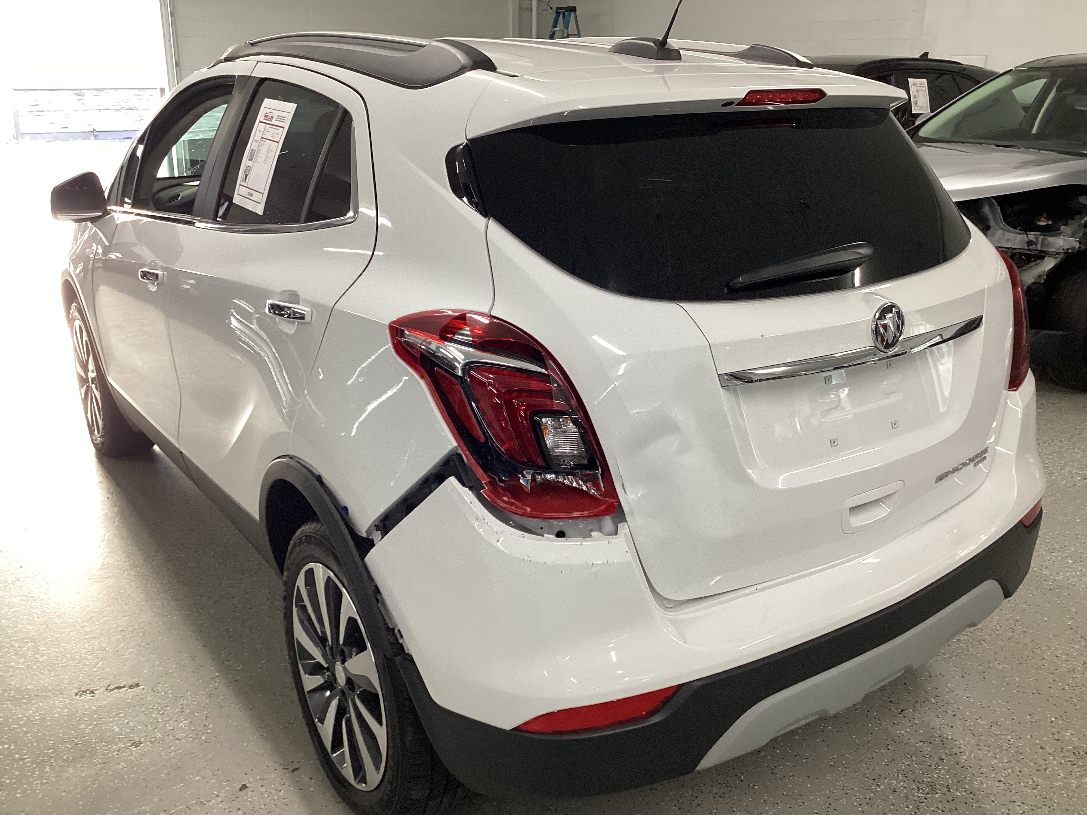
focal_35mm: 31
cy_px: 408
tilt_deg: -20.5
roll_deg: -0.9
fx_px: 973
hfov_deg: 58.4
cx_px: 544
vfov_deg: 45.4
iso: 125
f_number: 2.4
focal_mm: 3.3
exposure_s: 1/60
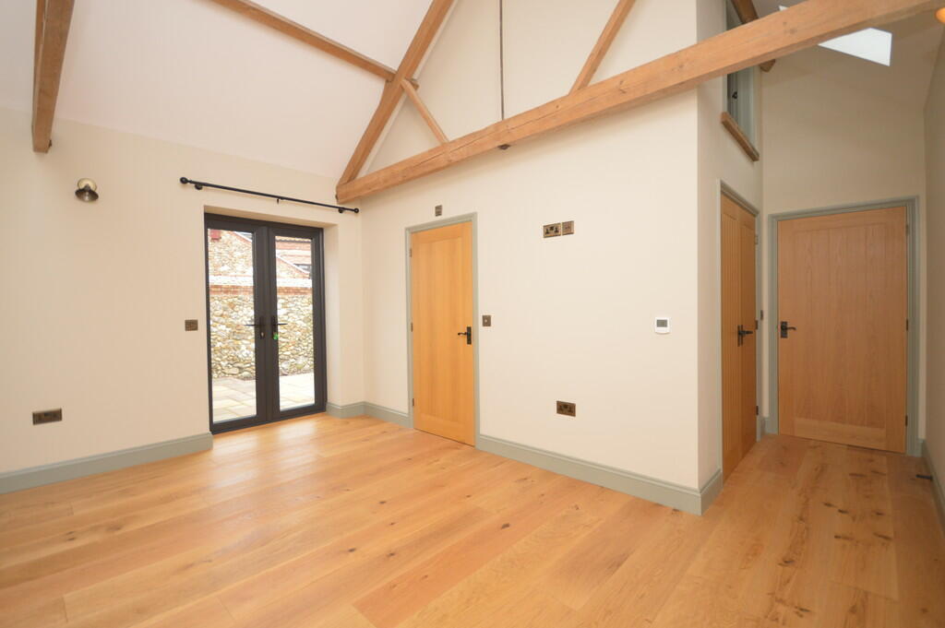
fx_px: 393
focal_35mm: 15
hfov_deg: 100.4
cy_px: 314
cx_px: 472
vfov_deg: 77.2
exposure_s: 1/60
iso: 560
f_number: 4
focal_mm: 10
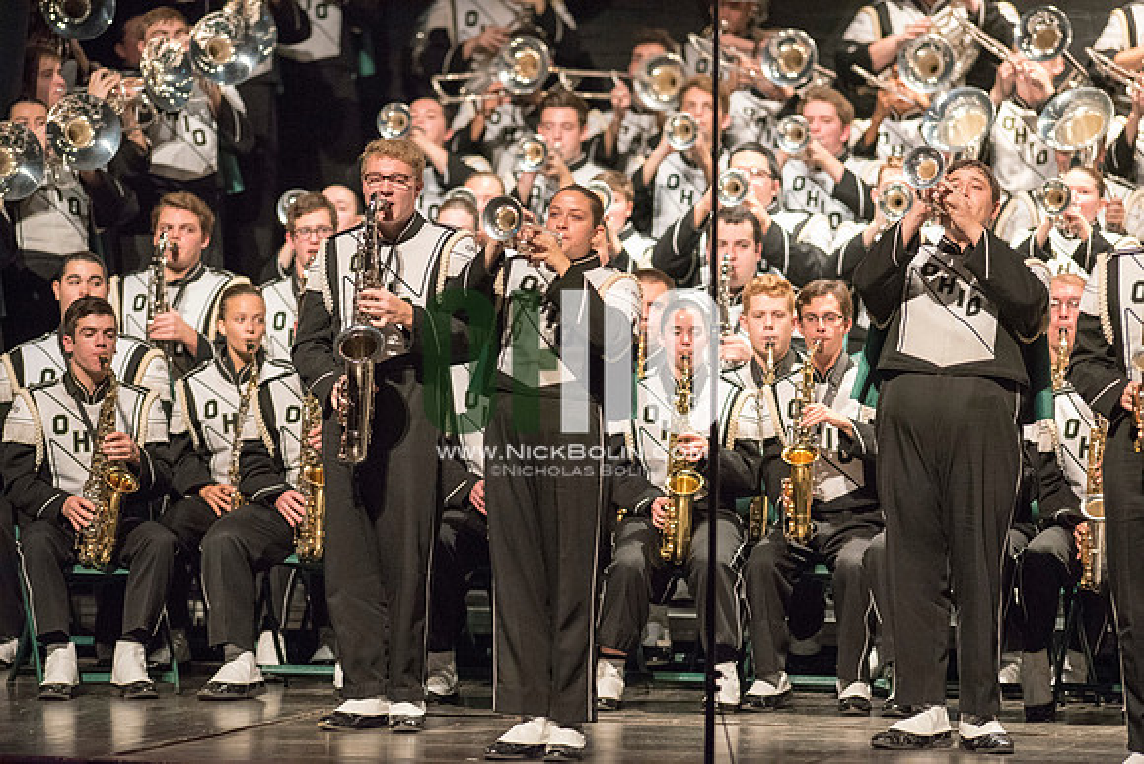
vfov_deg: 4.6
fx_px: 9535
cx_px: 572
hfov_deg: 6.9
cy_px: 382
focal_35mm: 300
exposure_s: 1/320
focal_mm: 300
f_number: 2.8
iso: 4000
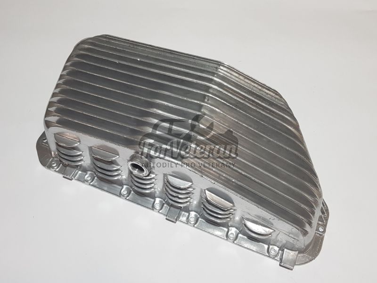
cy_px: 142
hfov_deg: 67.3
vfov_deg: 53.1
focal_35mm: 26
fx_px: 283
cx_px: 188
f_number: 1.7
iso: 64
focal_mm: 4.2
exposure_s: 1/50
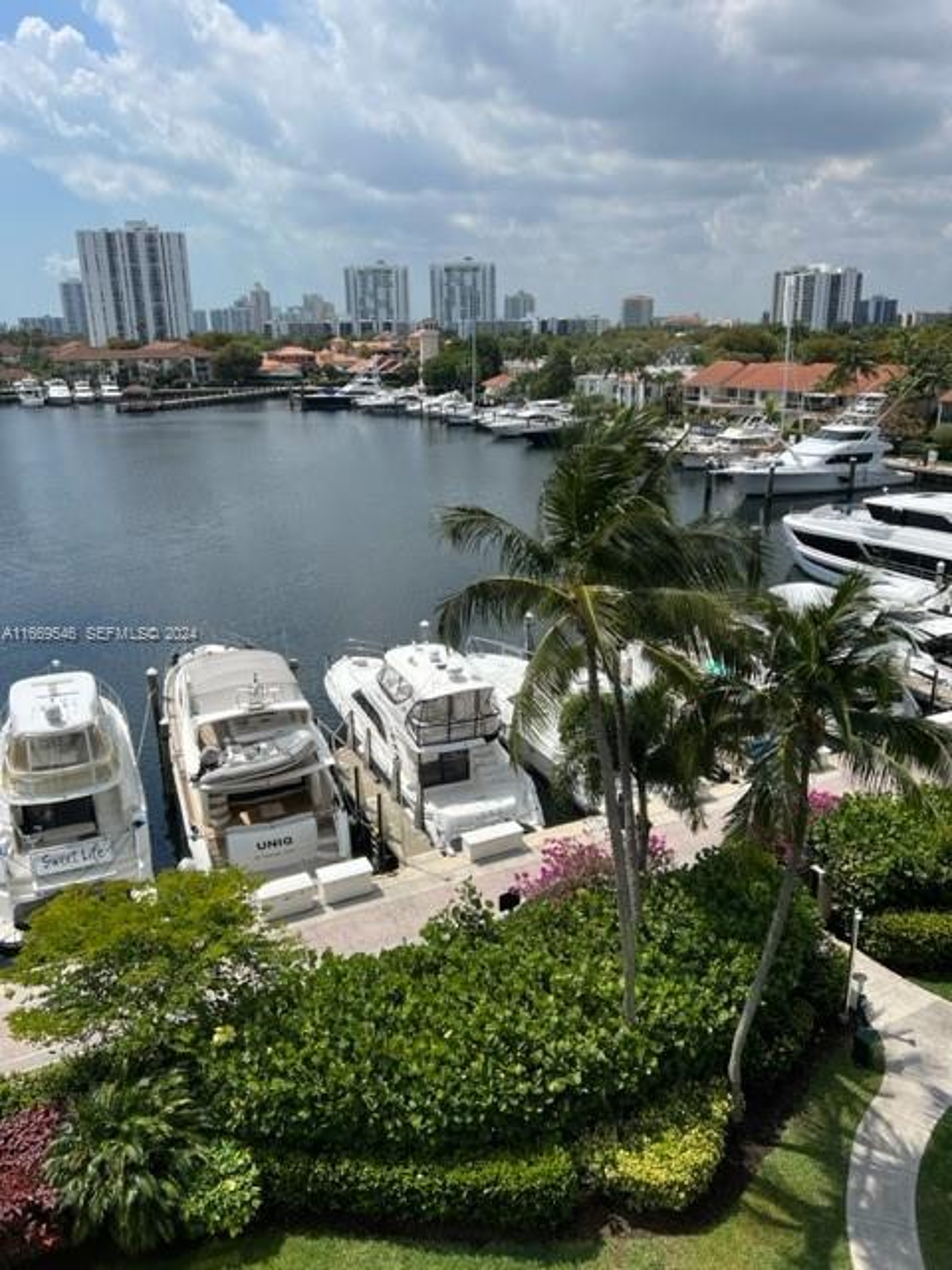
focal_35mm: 26
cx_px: 476
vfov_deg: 67.3
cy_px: 635
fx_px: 953
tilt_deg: -17.1
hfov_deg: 53.1
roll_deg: +1.0
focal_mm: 5.7
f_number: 1.5
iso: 50
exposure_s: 1/6579
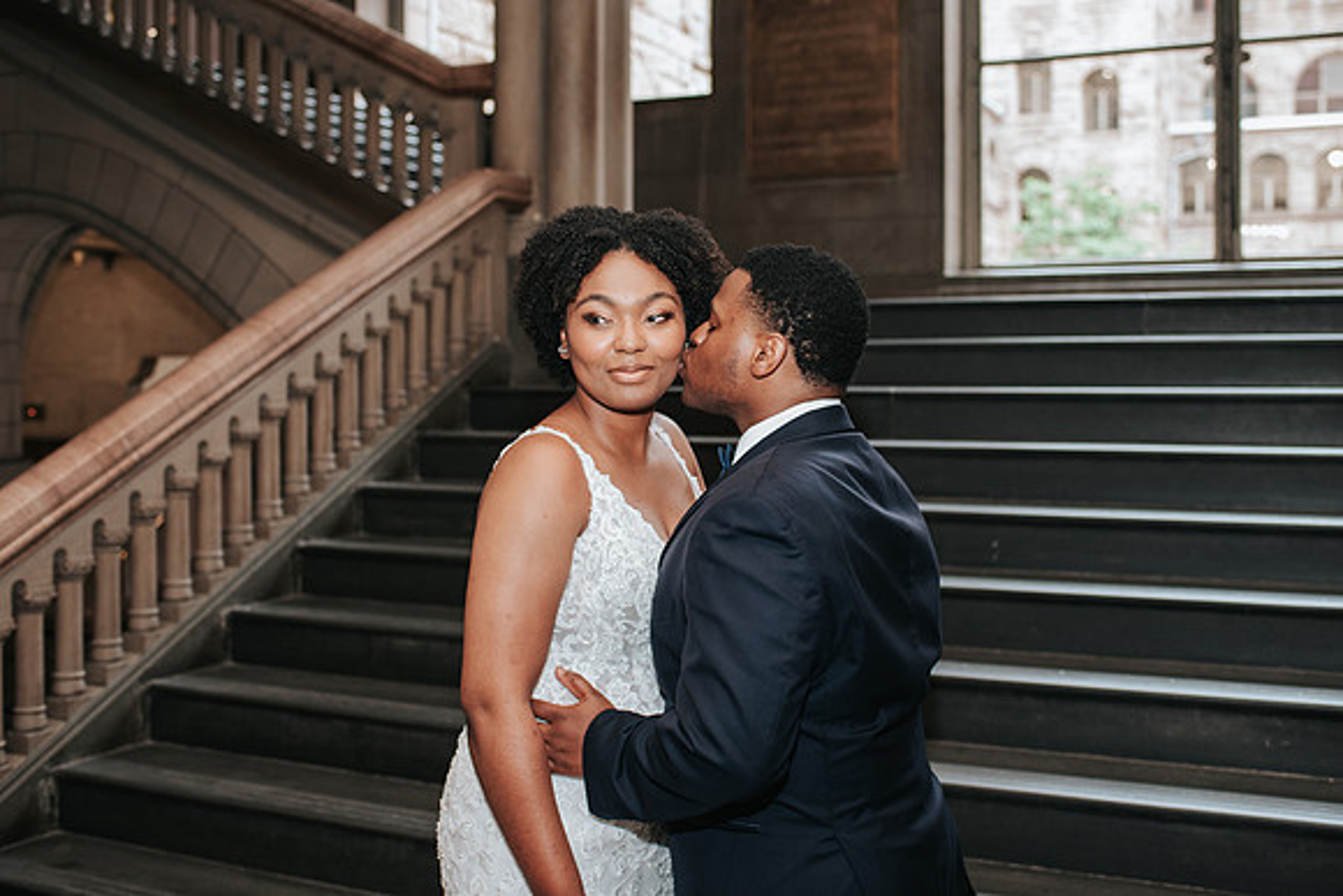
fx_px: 1469
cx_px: 687
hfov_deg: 49.1
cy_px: 392
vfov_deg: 33.9
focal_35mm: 39
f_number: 3.2
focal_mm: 35
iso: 1000
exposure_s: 1/125
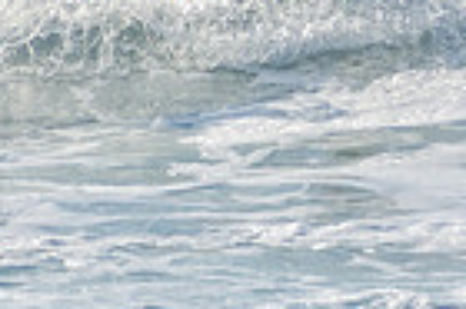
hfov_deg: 0.8
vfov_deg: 0.6
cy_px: -178
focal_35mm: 2491
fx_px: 32207
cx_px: 473
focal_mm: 400
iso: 180
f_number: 5.6
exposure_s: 1/2000
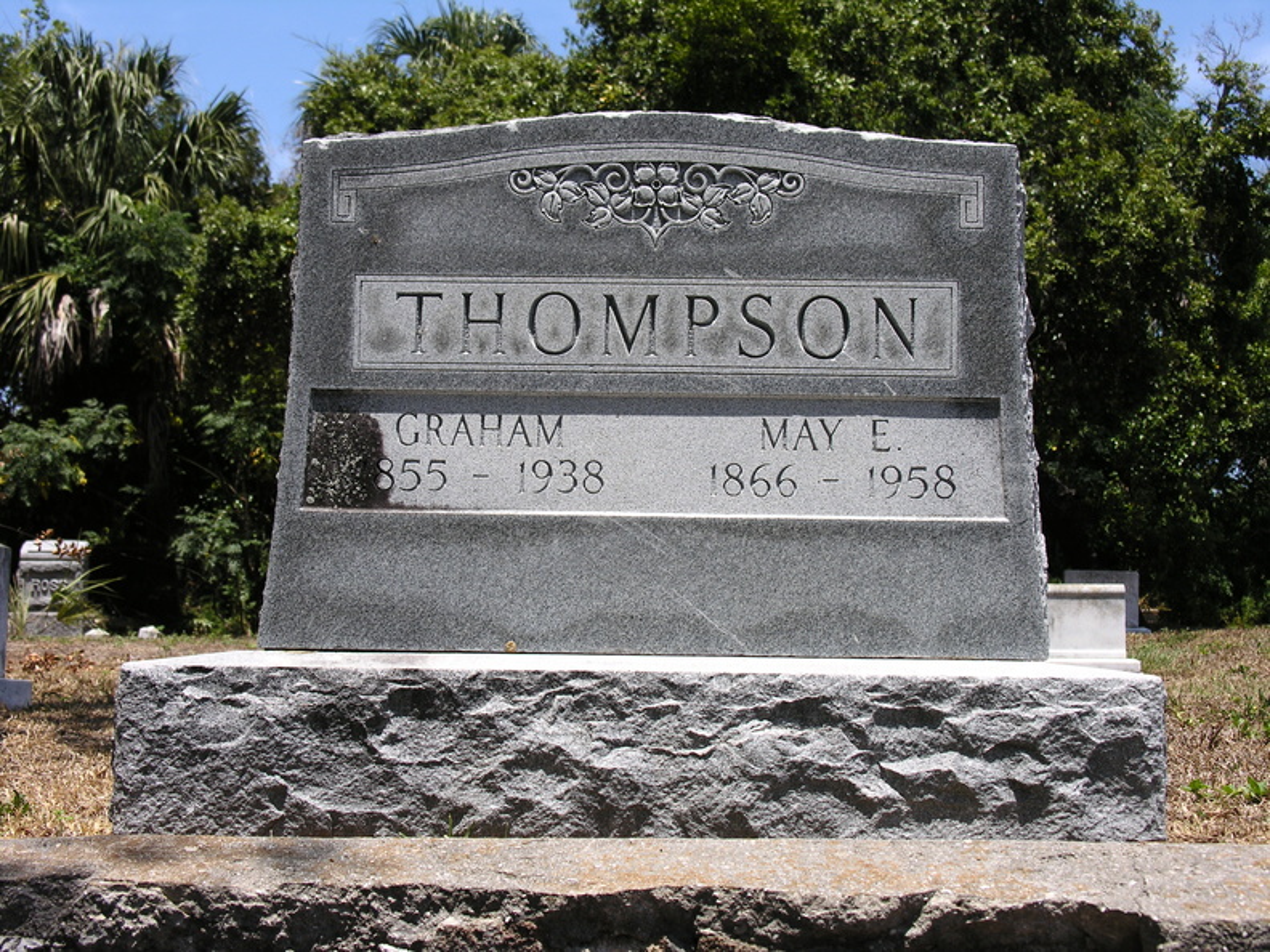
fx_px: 2165
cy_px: 476
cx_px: 635
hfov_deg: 32.7
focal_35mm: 59
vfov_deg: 24.8
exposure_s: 1/504
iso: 50
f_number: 4
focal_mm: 15
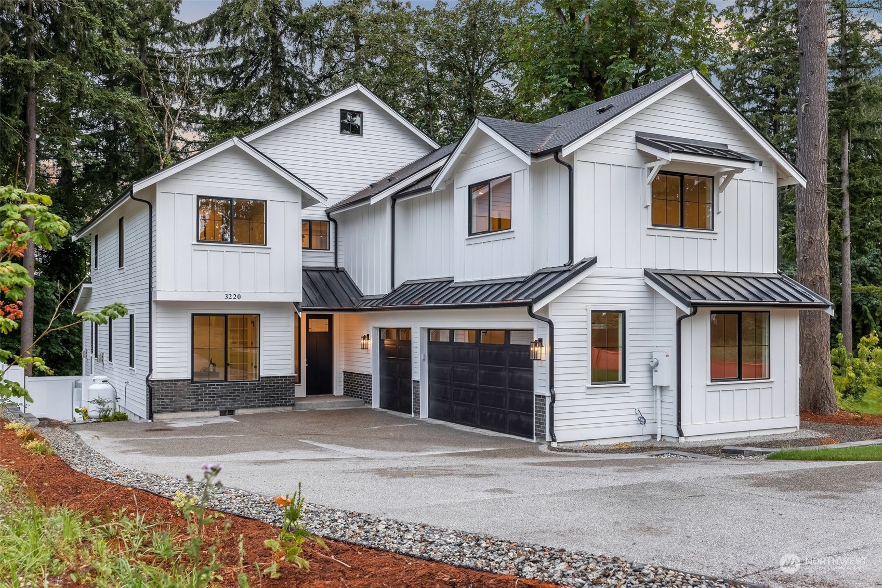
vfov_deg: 37.8
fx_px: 857
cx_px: 441
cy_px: 294
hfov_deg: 54.4
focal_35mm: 35
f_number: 4.5
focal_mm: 35
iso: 160
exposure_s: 1/60
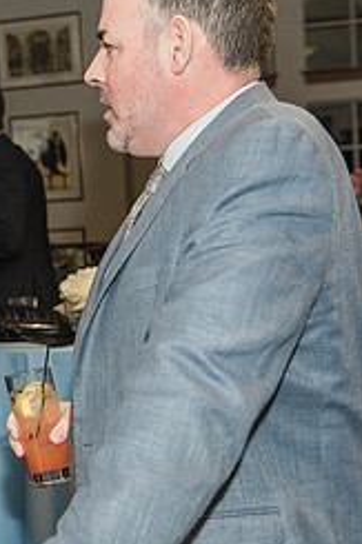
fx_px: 1254
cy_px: 270
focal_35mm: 83
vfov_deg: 24.5
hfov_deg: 14.9
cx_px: -233
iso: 1250
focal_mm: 35
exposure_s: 1/100
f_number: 4
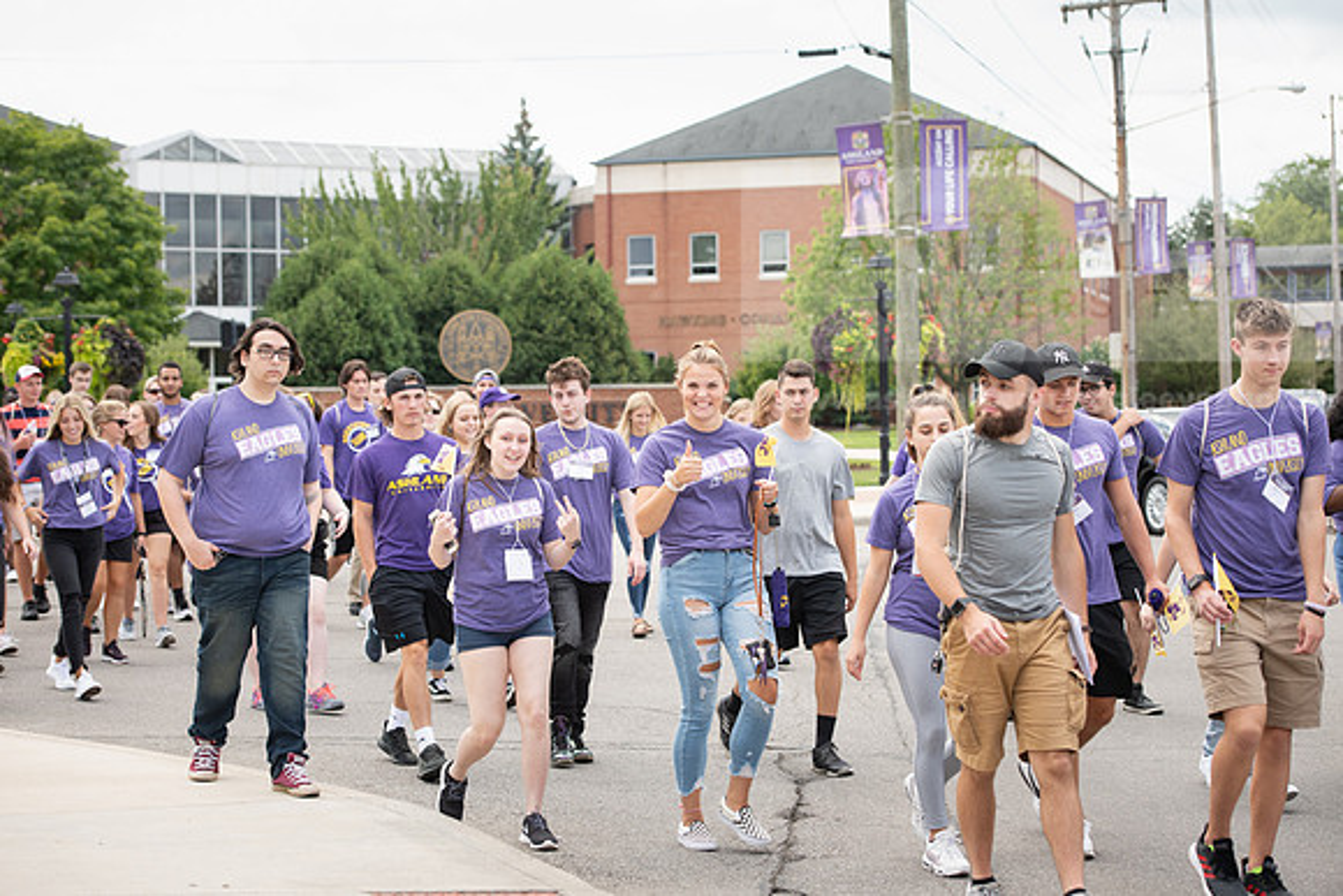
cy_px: 448
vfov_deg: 17.5
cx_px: 672
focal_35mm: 78
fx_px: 2910
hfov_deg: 26.0
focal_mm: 78
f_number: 5
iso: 320
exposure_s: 1/500
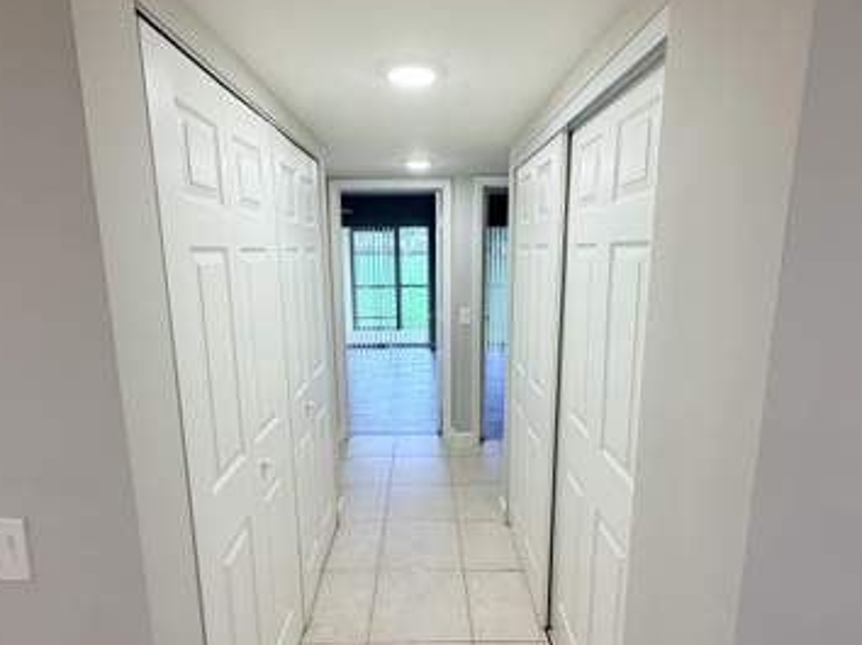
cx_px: 431
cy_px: 330
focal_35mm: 19
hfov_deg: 84.7
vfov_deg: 68.6
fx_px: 473
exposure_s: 1/120
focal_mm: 2.22
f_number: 2.2
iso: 160
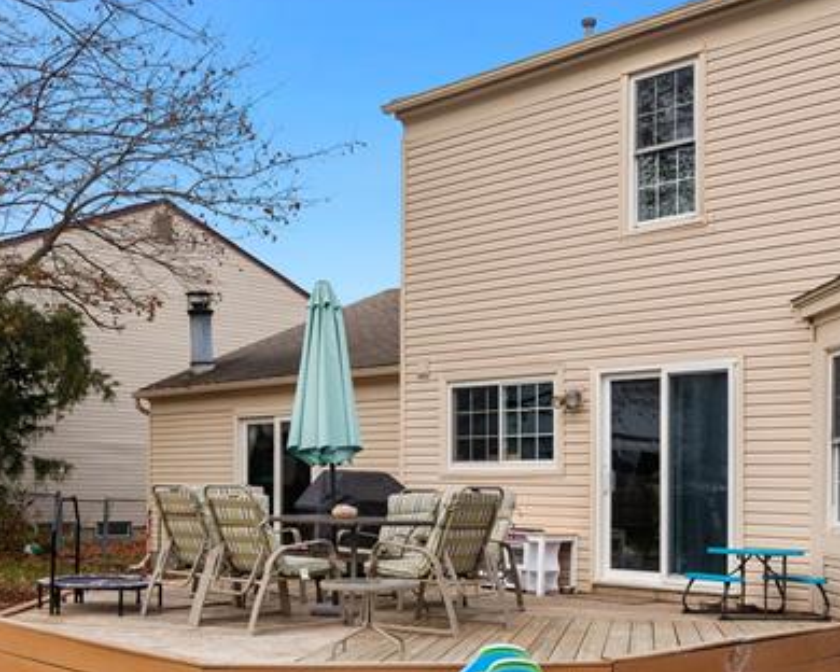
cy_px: 428
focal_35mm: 74
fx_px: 1840
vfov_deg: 20.7
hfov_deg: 25.7
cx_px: 446
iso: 640
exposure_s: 1/500
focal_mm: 30
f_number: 9
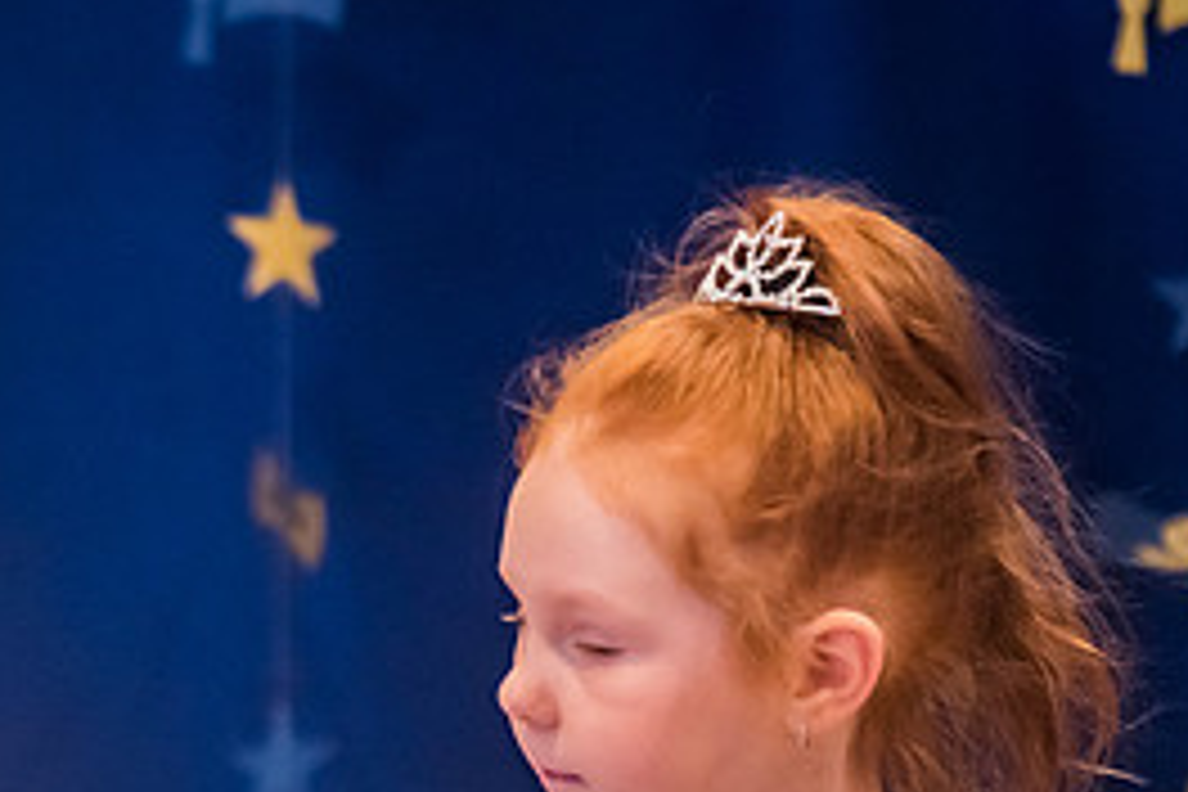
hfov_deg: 4.7
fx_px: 14519
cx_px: 0
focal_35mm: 440
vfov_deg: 3.1
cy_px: 668
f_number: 2.8
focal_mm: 200
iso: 3200
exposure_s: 1/200
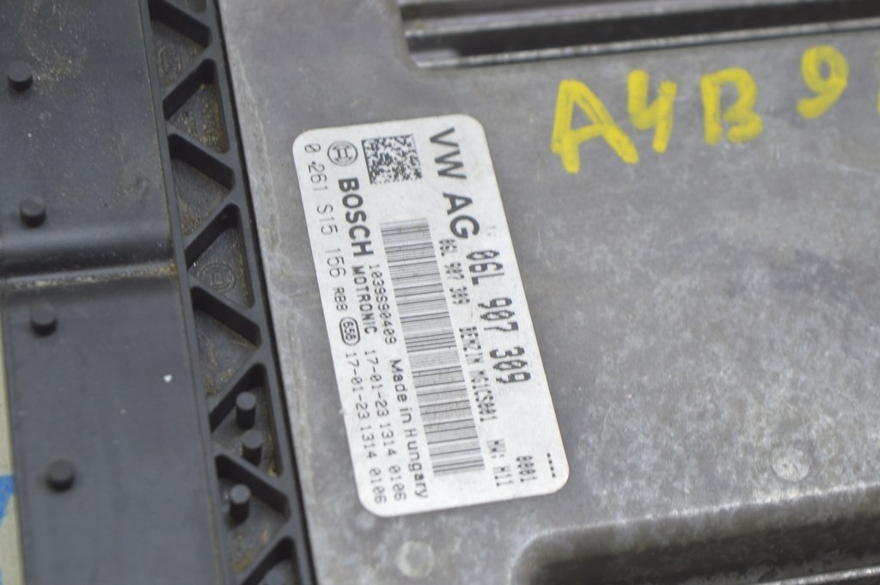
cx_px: 440
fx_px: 2015
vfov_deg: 16.5
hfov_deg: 24.6
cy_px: 292
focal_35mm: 82
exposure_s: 1/20
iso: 400
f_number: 5.6
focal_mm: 55
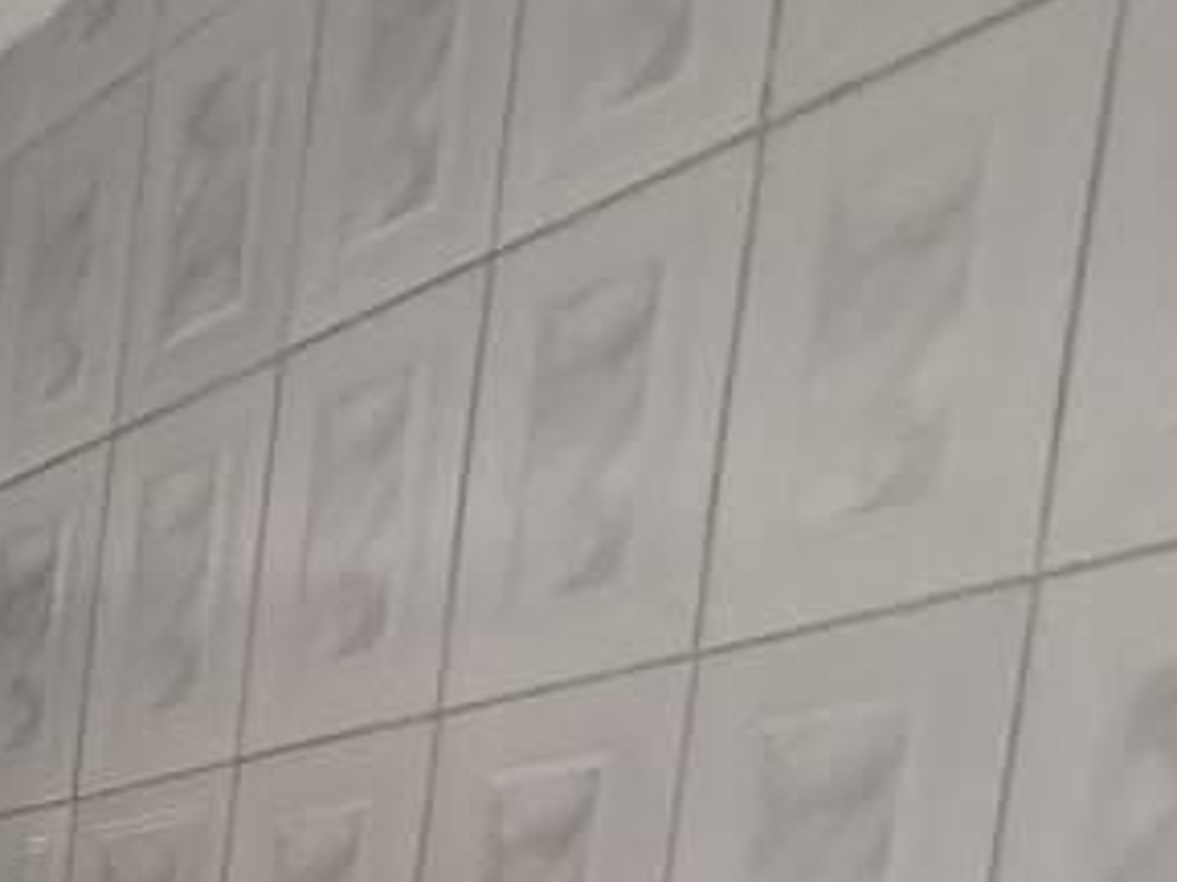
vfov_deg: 18.2
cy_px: 1405
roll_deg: -1.7
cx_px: -1394
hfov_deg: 16.9
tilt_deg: -5.8
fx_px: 2380
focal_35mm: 70
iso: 250
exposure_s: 1/99
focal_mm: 2.22
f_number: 2.2
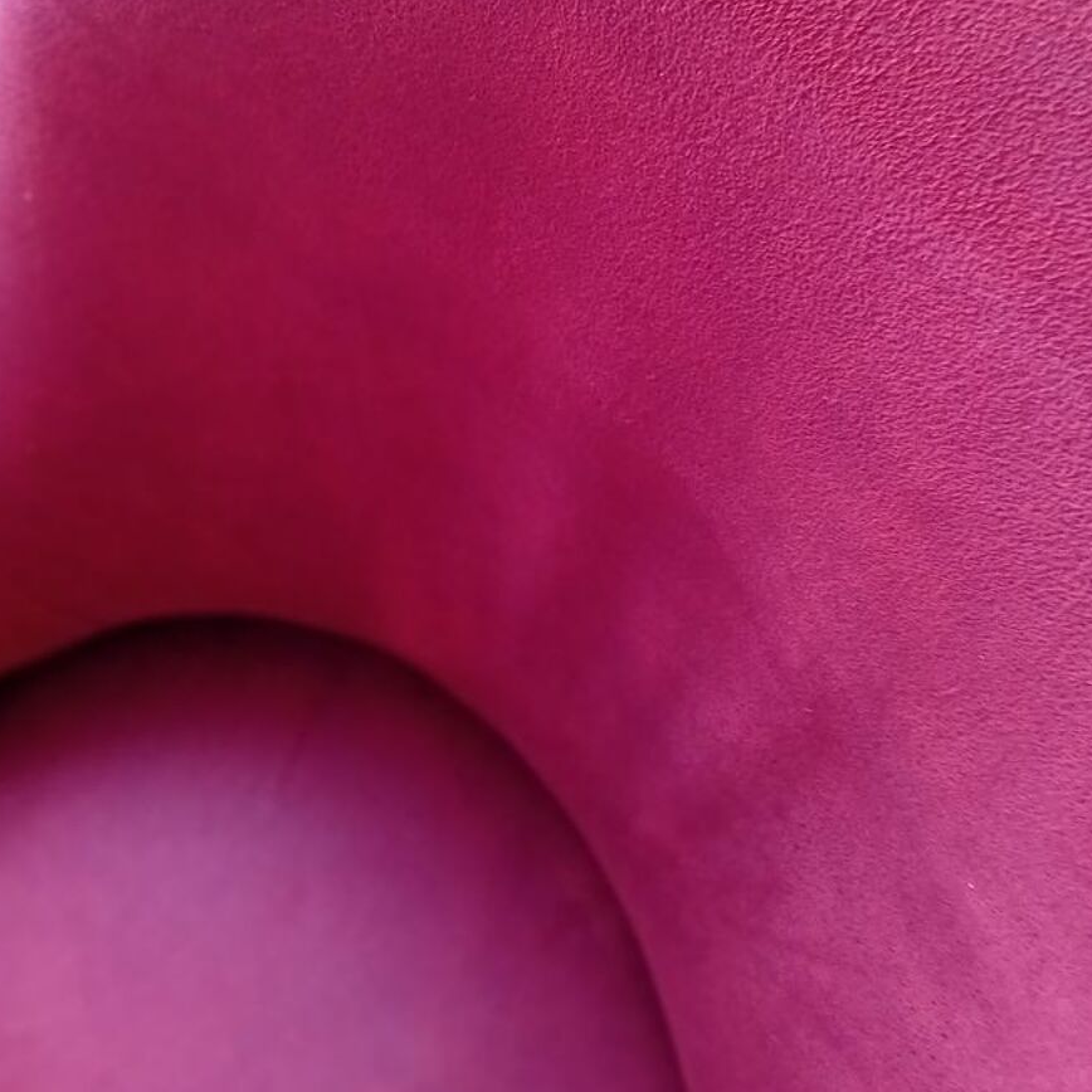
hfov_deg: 43.9
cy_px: 310
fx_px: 1356
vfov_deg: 42.8
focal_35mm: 38
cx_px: 560
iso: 2500
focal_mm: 3.38
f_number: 2.8
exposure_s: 1/16.7
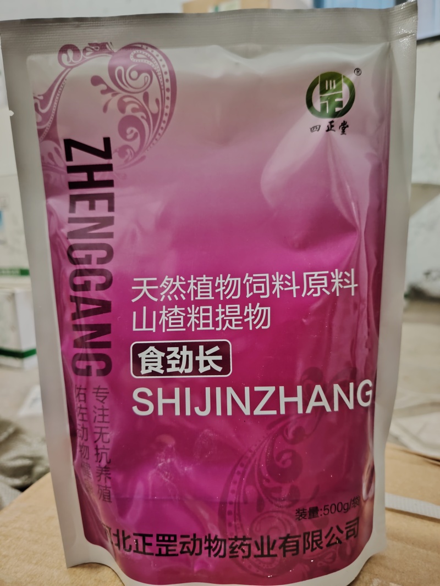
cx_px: 220
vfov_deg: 71.6
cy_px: 293
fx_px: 407
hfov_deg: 56.8
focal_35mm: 24
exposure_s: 1/25
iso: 2806
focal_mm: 5.25
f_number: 1.75
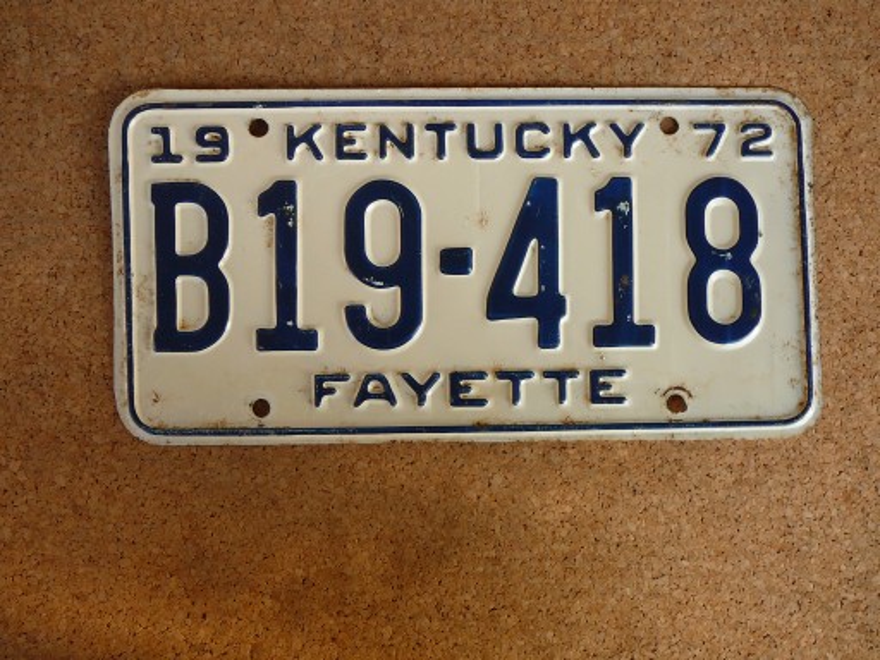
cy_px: 330
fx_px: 991
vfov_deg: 36.8
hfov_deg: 47.9
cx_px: 440
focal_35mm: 39
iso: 80
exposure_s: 1/100
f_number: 3
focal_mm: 5.8
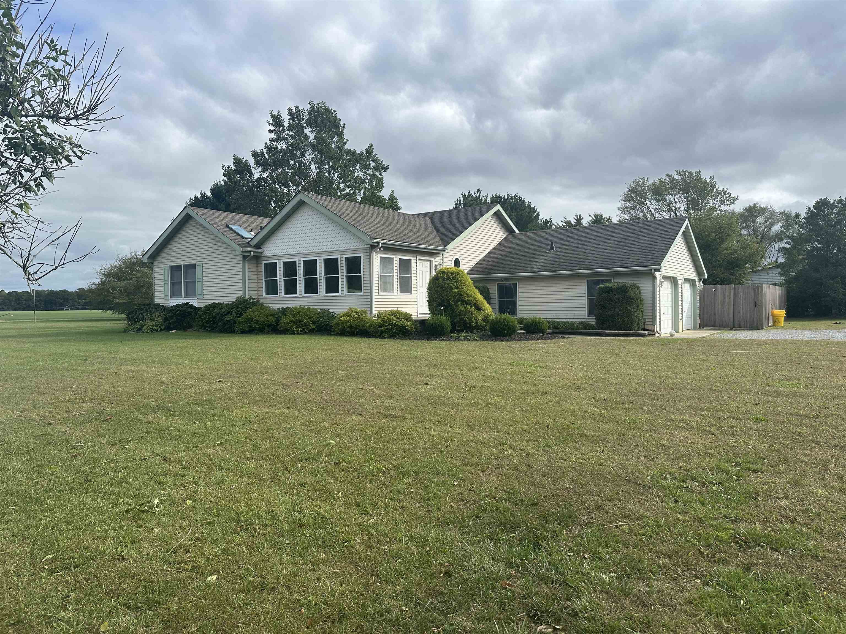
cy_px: 317
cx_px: 423
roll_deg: +0.9
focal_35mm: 24
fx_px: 587
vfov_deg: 56.8
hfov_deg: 71.6
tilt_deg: -0.2
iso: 80
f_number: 1.78
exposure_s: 1/3472
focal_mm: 6.86
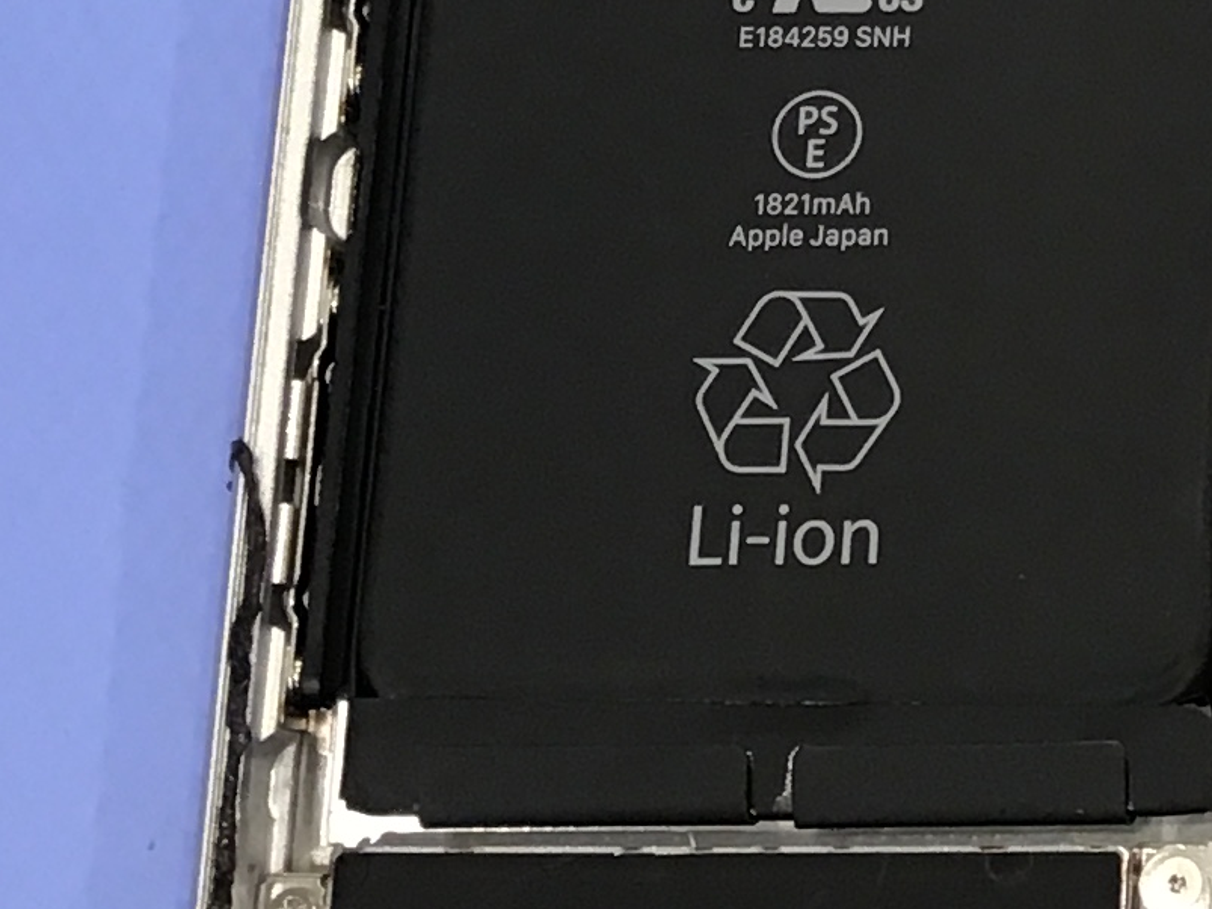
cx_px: 1992
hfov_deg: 14.3
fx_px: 4411
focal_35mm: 126
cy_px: -230
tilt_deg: -75.1
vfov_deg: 11.5
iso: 50
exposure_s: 1/30
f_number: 2.4
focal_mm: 3.3
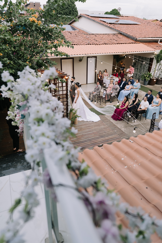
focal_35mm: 25
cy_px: 122
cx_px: 81
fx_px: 169
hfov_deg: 51.3
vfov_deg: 71.5
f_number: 2.8
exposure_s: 1/160
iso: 320
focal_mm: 24
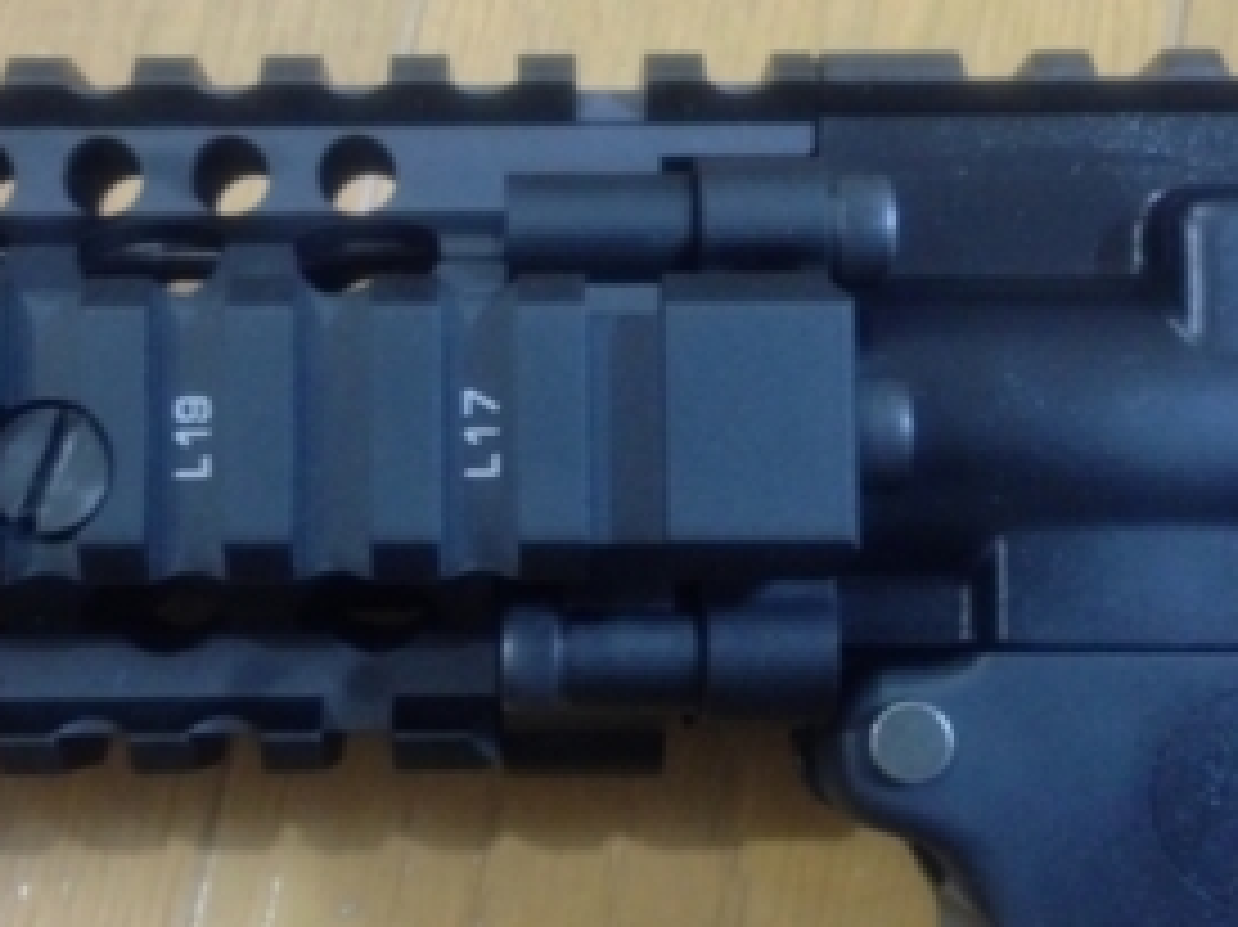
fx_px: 2145
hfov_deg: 32.1
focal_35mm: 60
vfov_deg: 24.4
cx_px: 518
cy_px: 439
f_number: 2.4
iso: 640
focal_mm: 4.12
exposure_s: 1/15
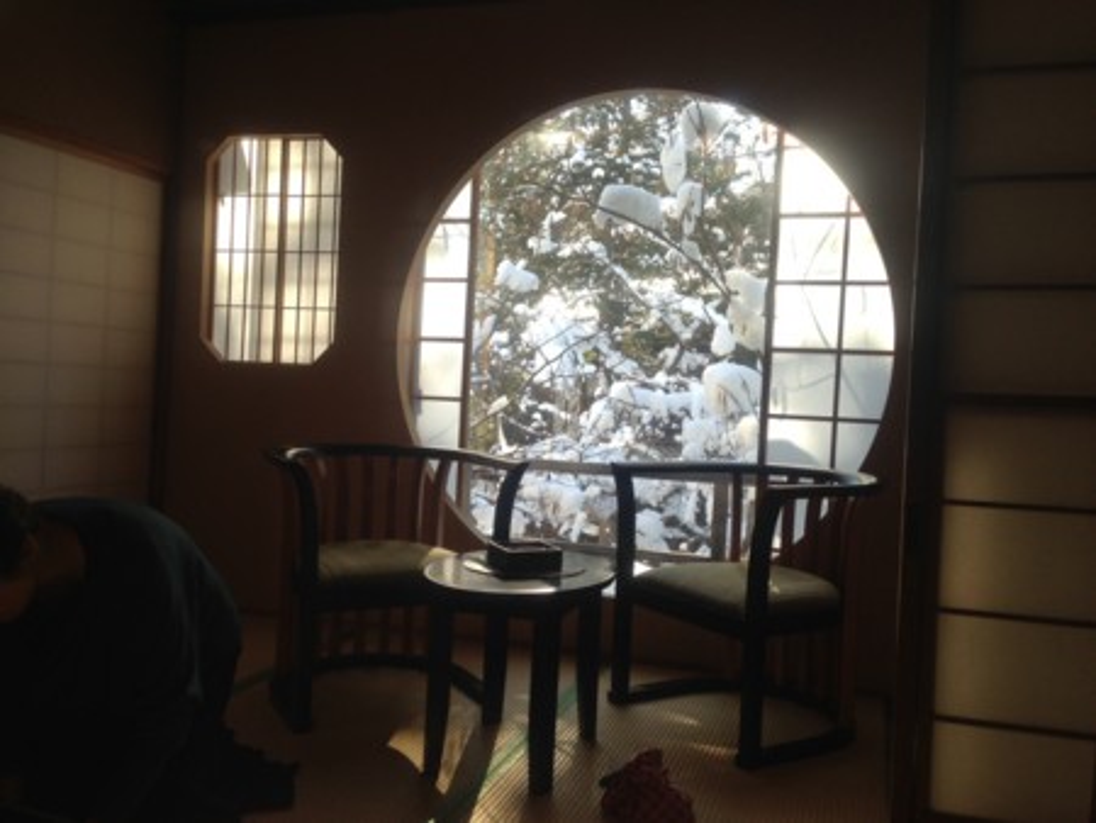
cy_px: 412
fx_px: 1045
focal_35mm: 33
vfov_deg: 43.0
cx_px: 548
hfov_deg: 55.3
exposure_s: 1/188
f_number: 2.4
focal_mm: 4.13
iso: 50
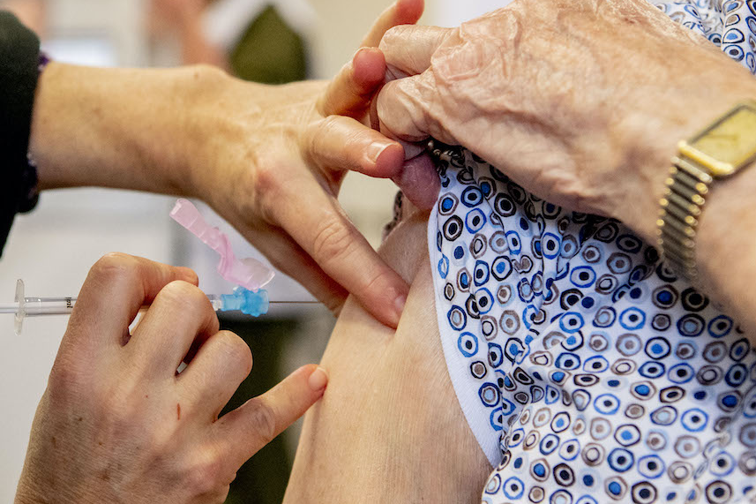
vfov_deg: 14.0
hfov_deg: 20.8
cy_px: 255
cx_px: 302
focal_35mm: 98
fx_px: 2057
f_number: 4.5
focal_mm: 56
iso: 6400
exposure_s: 1/320
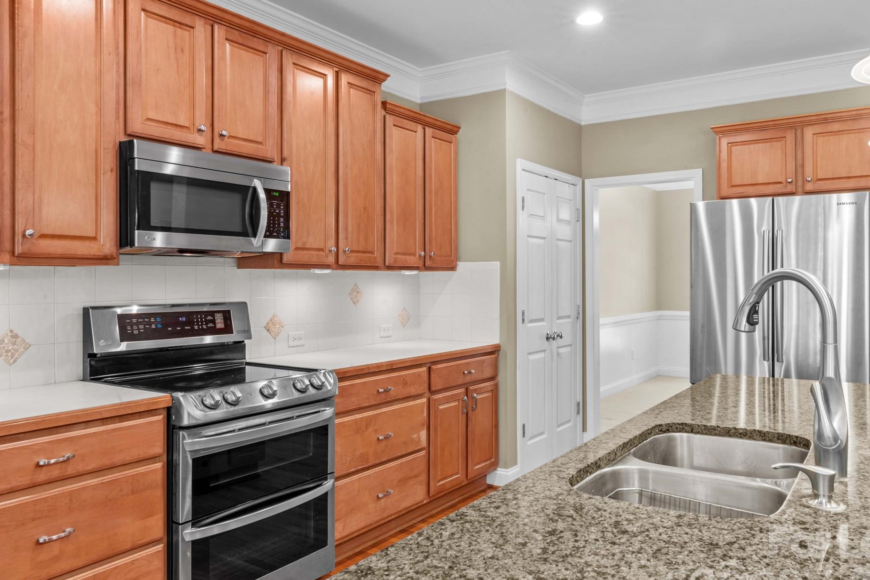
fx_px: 652
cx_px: 463
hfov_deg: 67.3
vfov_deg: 47.9
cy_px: 292
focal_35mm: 27
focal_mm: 24
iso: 100
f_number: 18
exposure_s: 8
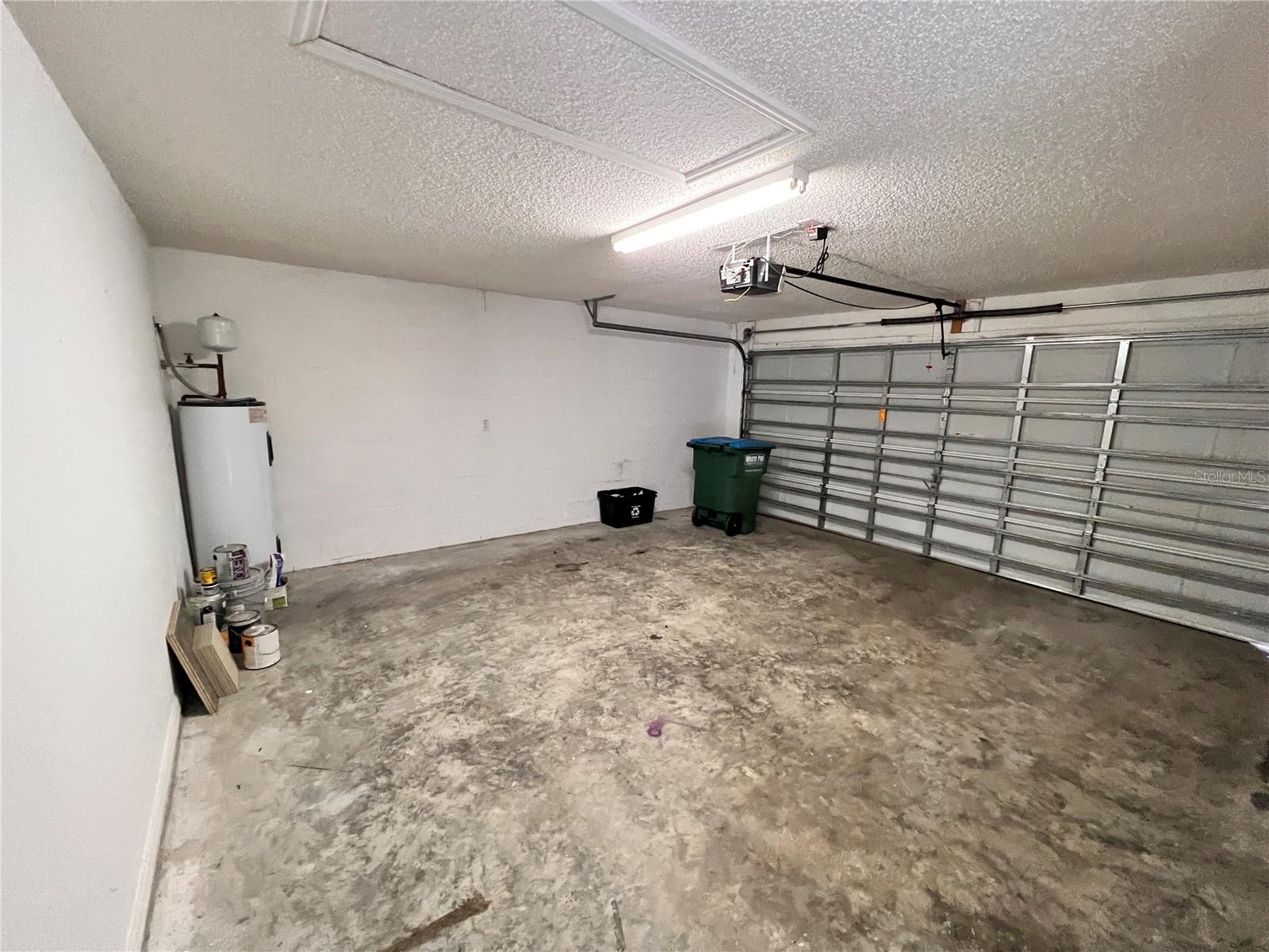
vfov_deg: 89.9
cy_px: 476
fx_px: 477
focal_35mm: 13
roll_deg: -0.1
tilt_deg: -11.0
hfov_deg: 106.2
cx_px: 634
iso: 500
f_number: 1.8
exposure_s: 1/60
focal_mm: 1.57
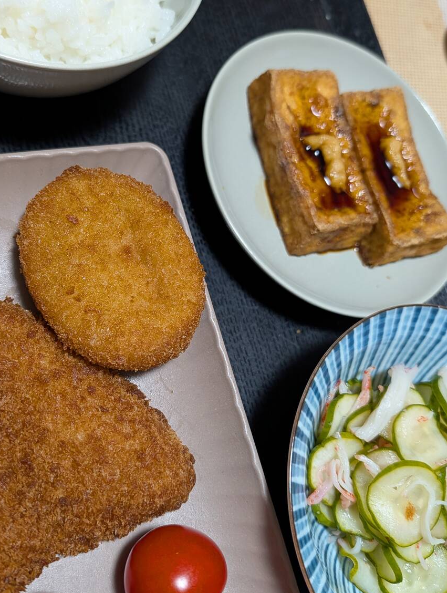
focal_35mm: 34
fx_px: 584
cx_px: 168
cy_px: 277
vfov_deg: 53.8
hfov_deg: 41.6
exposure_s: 1/47.2
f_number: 1.68
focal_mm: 6.9
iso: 587
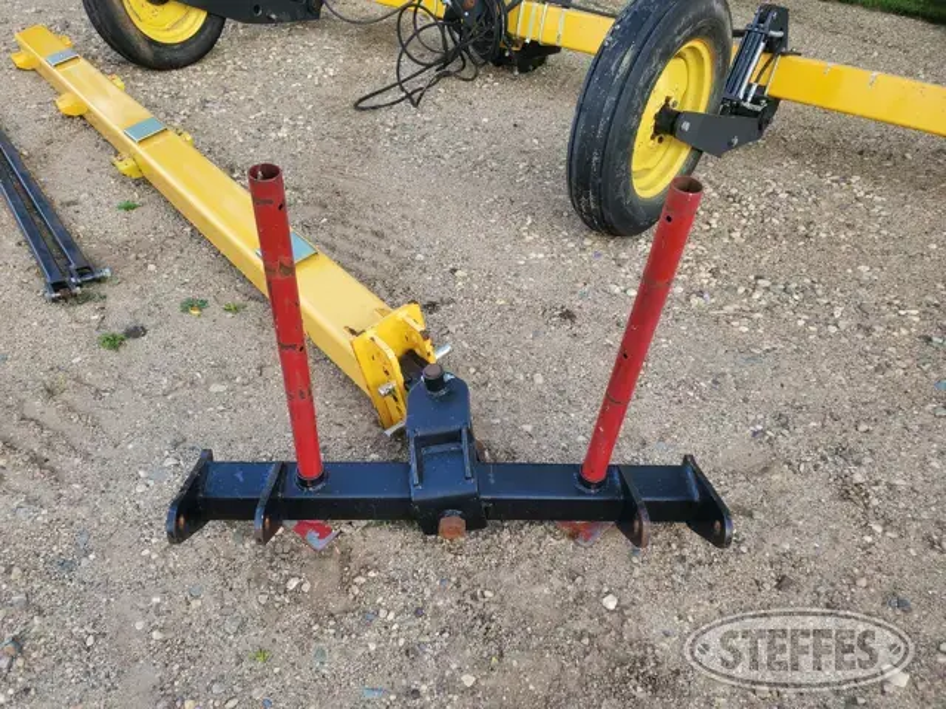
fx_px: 711
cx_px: 473
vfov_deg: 53.1
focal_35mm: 26
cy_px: 354
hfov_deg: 67.3
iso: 64
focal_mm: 4.3
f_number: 2.4
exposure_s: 1/100
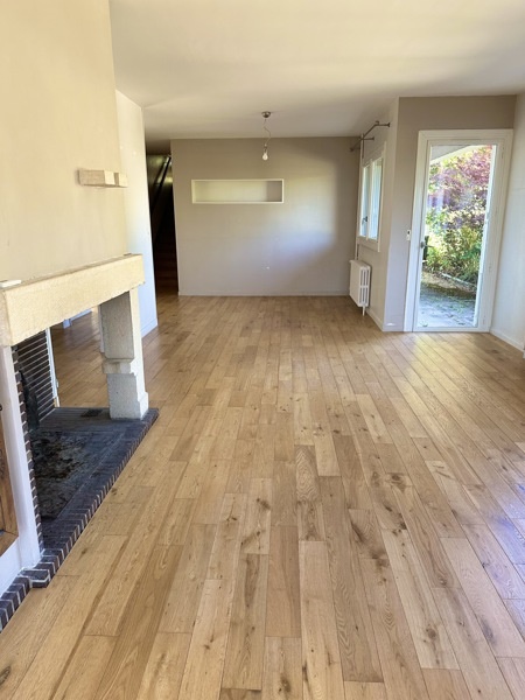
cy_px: 350
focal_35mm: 24
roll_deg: +0.3
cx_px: 262
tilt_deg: -14.4
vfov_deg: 71.6
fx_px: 485
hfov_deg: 56.8
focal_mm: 6.86
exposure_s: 1/121
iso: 160
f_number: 1.78
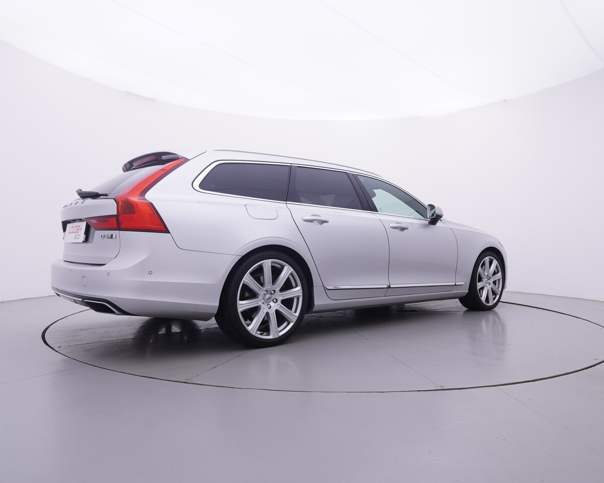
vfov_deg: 55.7
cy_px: 242
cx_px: 315
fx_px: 457
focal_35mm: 26
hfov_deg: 66.9
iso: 200
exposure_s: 1/80
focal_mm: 15
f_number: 5
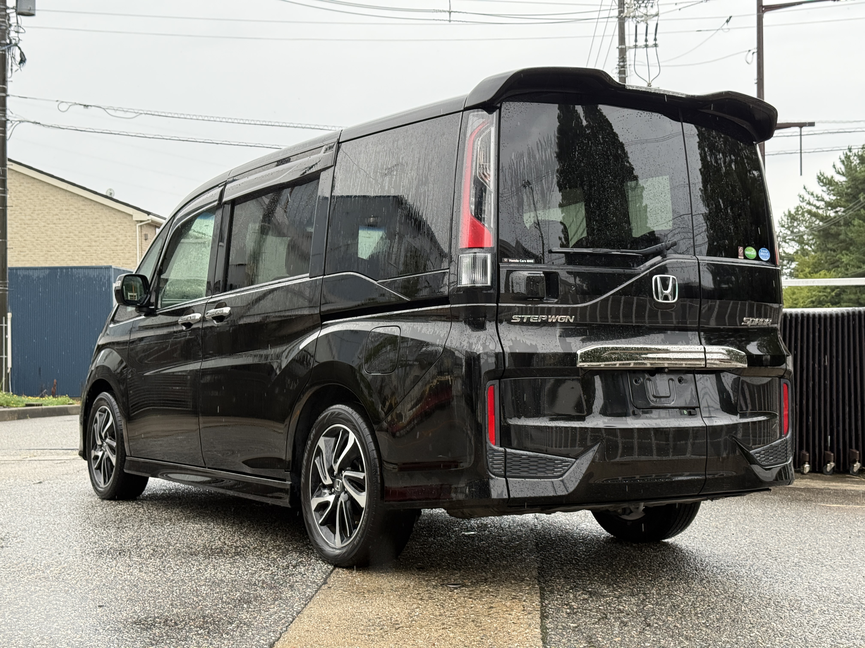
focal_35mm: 48
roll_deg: +0.8
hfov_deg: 39.7
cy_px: 324
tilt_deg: +1.3
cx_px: 432
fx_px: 1199
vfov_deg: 30.3
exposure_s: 1/549
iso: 100
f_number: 1.78
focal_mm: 6.76
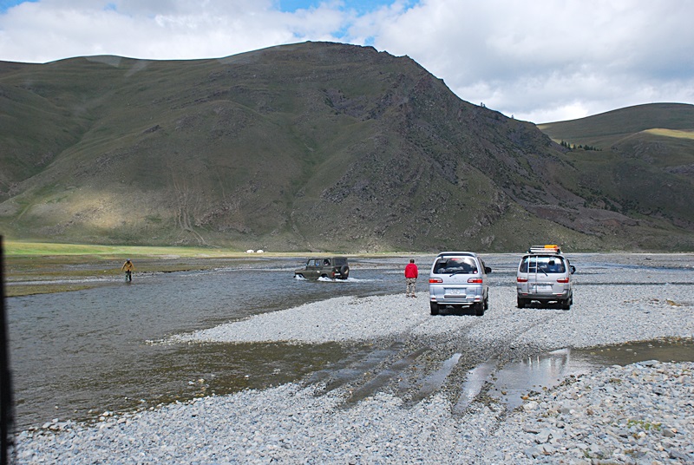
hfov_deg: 42.3
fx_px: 898
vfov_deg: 29.0
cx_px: 347
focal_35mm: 46
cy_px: 232
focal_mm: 31
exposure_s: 1/1000
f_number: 5.6
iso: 400
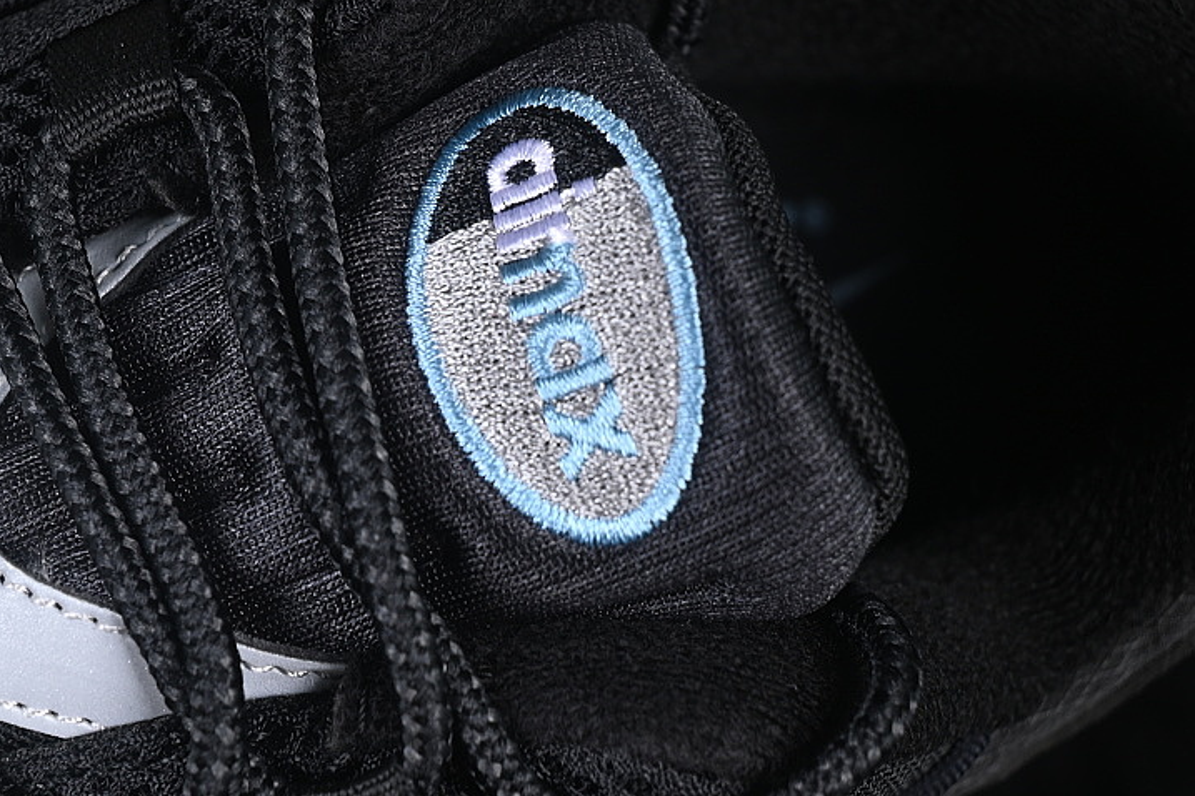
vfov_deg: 12.1
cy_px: 410
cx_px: 390
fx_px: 3751
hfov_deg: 18.0
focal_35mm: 113
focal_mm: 50
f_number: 6.3
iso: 160
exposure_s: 1/50
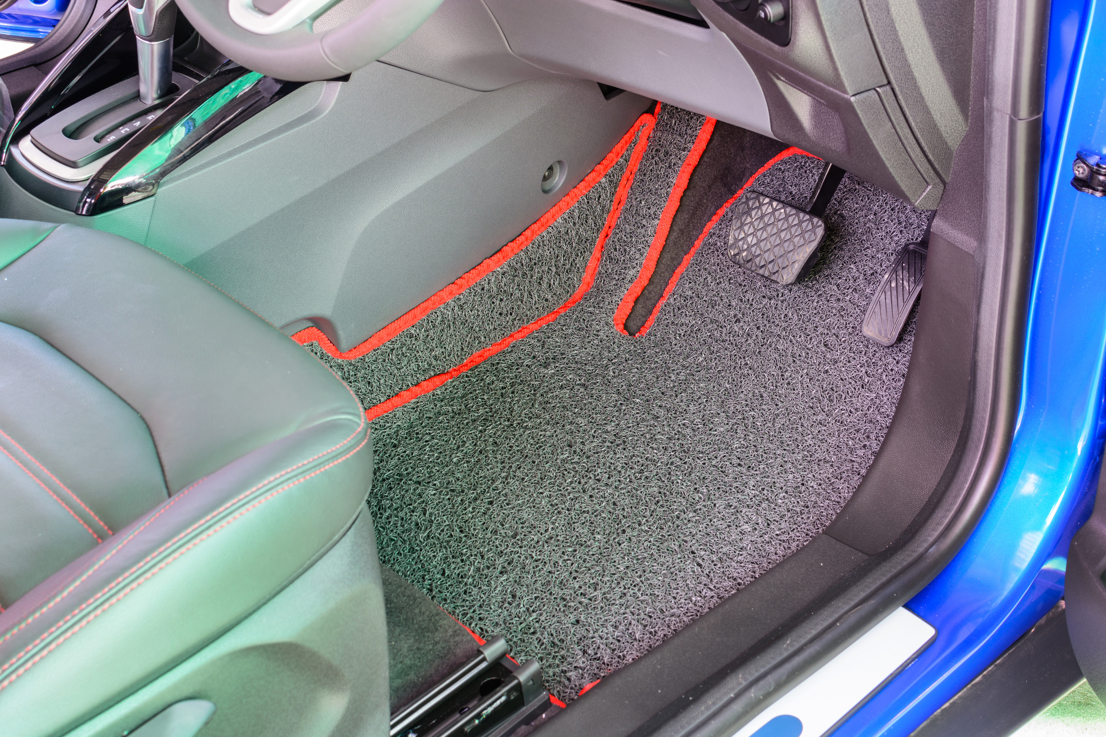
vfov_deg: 25.7
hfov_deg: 37.9
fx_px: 1613
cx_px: 553
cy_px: 368
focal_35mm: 52
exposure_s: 2
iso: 100
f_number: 8
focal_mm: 35
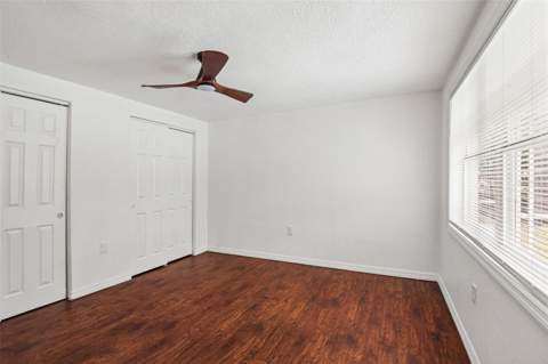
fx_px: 243
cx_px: 274
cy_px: 182
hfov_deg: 96.8
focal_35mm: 16
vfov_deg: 73.6
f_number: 8
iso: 400
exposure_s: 1/50
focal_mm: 16
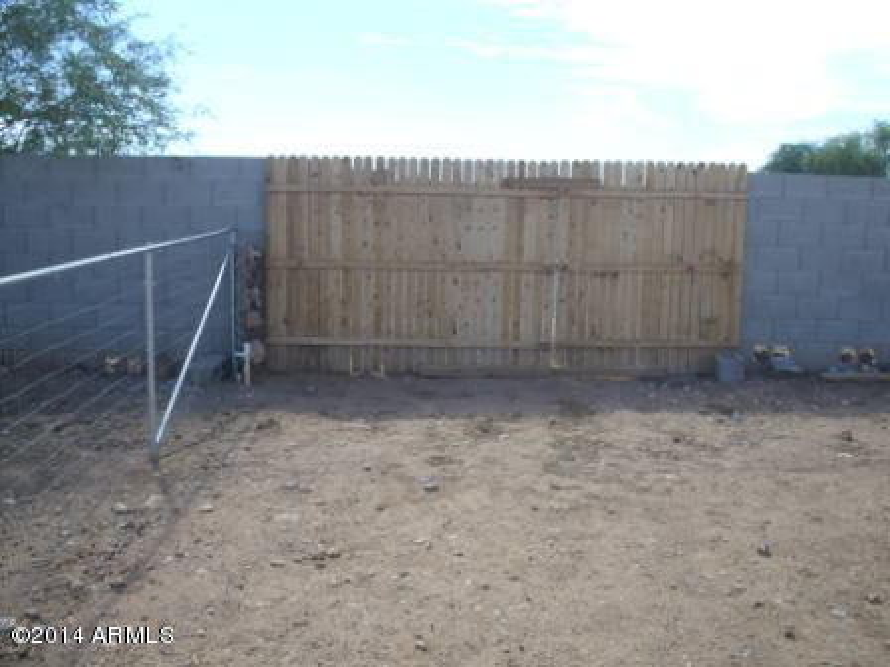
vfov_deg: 37.7
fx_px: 977
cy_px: 334
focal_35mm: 38
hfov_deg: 49.0
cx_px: 445
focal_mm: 6.3
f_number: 2.9
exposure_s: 1/449
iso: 50
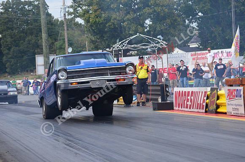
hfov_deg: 14.0
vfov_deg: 9.3
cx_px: 122
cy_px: 81
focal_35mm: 147
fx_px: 998
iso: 1000
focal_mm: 98
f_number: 7.1
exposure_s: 1/800
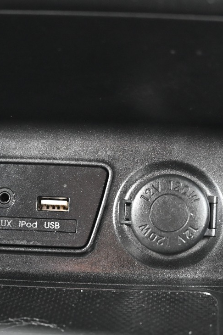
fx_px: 1014
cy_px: 230
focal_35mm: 109
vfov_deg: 18.7
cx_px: 45
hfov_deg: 12.5
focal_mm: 49
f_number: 4
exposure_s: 1/125
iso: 3200
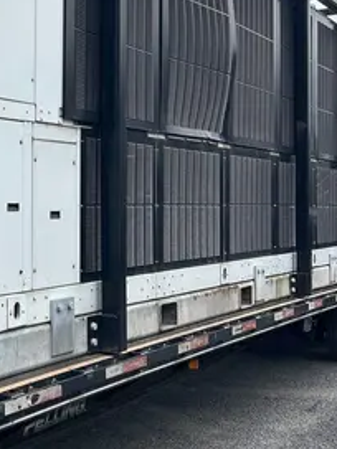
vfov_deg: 27.7
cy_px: 186
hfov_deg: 20.0
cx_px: -43
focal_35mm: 70
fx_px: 909
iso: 50
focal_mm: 5.7
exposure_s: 1/991
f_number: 1.5
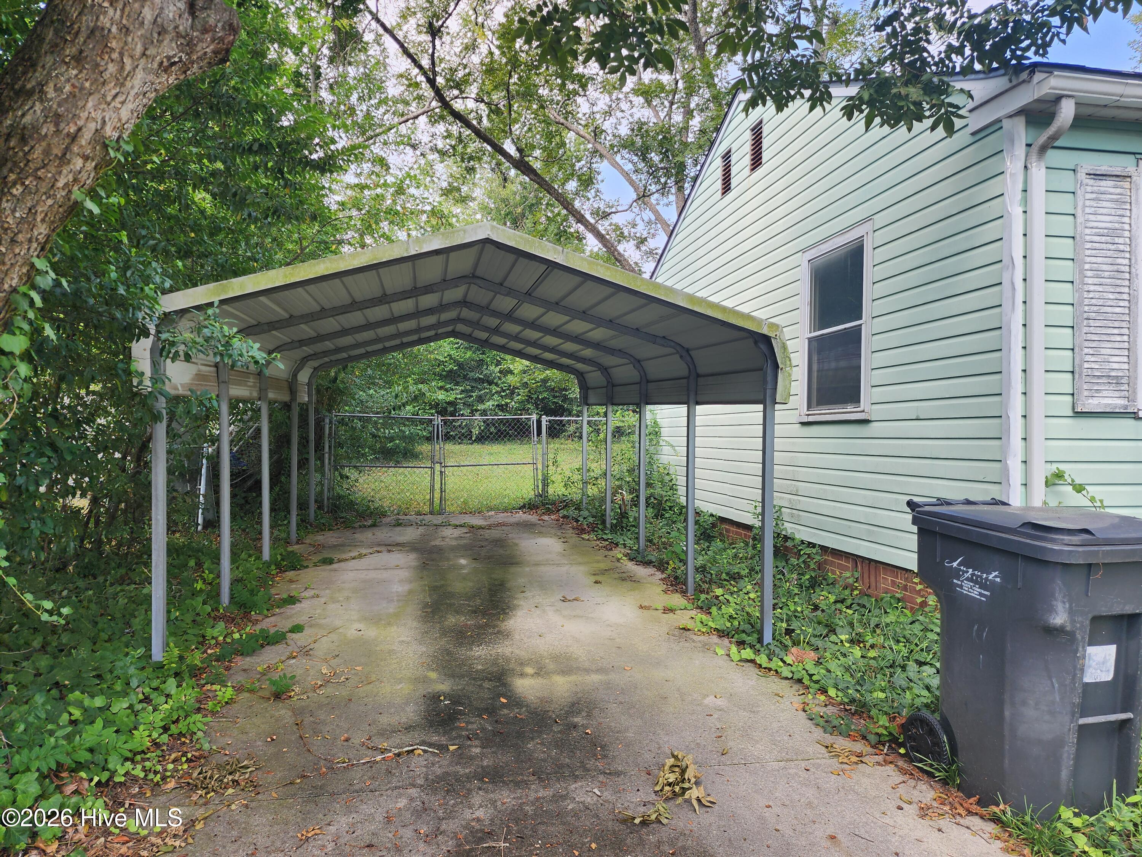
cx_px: 571
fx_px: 759
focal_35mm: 23
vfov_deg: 58.9
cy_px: 428
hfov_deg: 73.9
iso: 20
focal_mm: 6.4
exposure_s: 1/180
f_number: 1.8
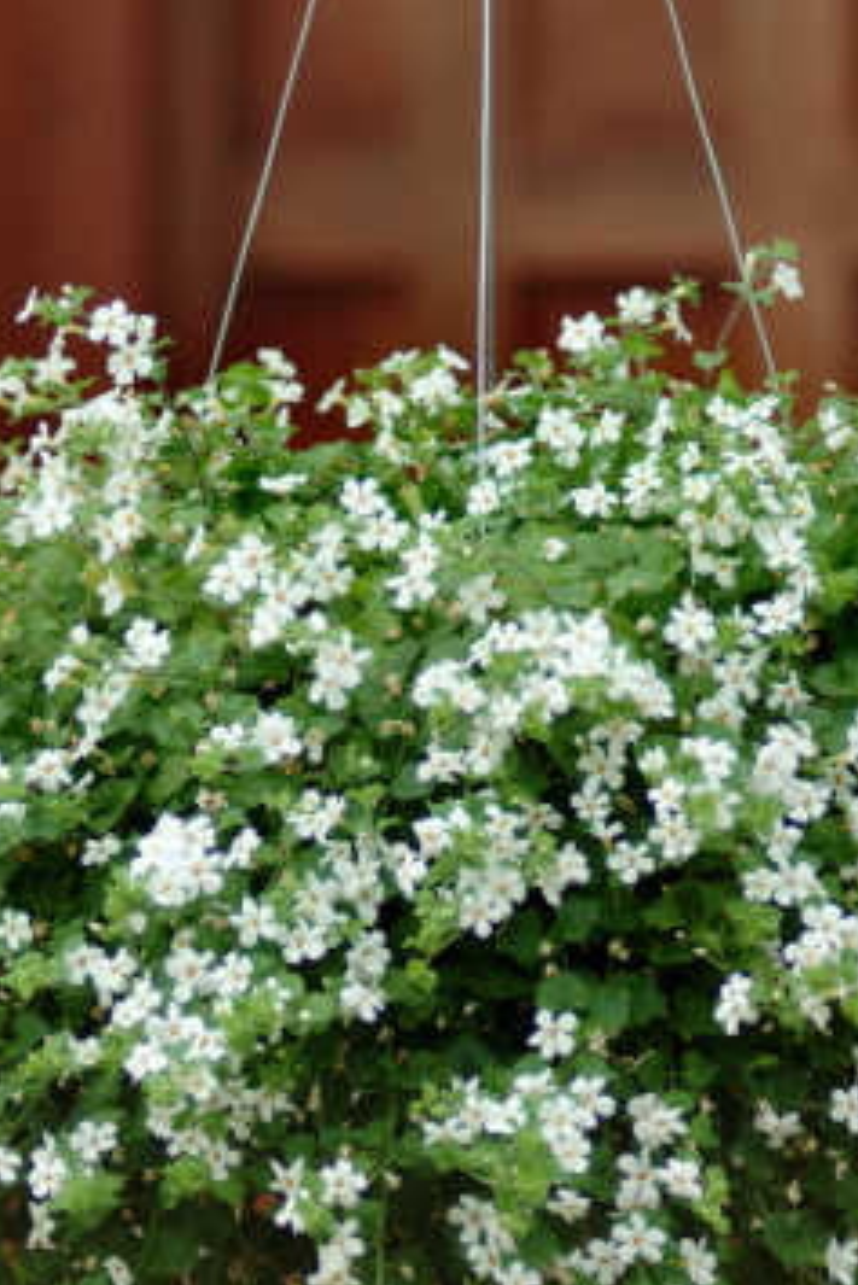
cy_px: 1095
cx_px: 503
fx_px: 17071
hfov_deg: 2.9
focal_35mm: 478
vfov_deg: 4.3
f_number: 2.8
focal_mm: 126
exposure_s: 1/500
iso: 100
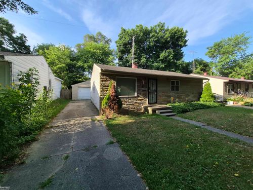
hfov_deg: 106.2
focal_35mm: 13
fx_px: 95
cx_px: 126
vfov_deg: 89.9
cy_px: 95
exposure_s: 1/932
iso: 40
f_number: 2.2
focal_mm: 1.74
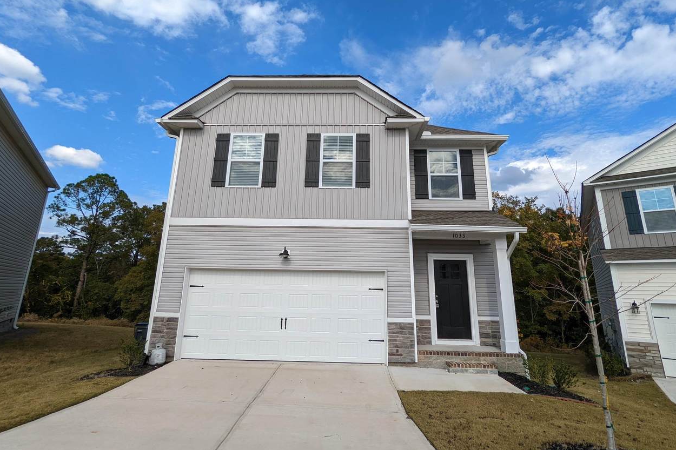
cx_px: 341
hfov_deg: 93.3
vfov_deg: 70.3
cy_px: 206
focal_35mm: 17
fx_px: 319
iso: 49
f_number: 2.2
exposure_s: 1/1368
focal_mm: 2.35
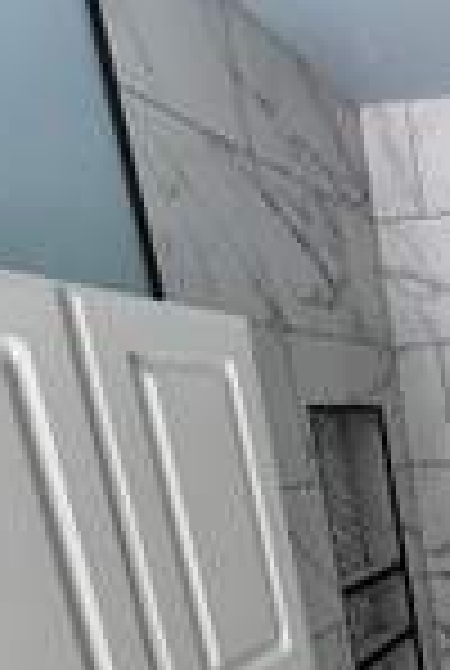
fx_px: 728
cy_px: 594
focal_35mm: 39
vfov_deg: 45.2
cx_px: 657
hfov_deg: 26.2
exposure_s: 1/99
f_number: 2.2
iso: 80
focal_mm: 2.22
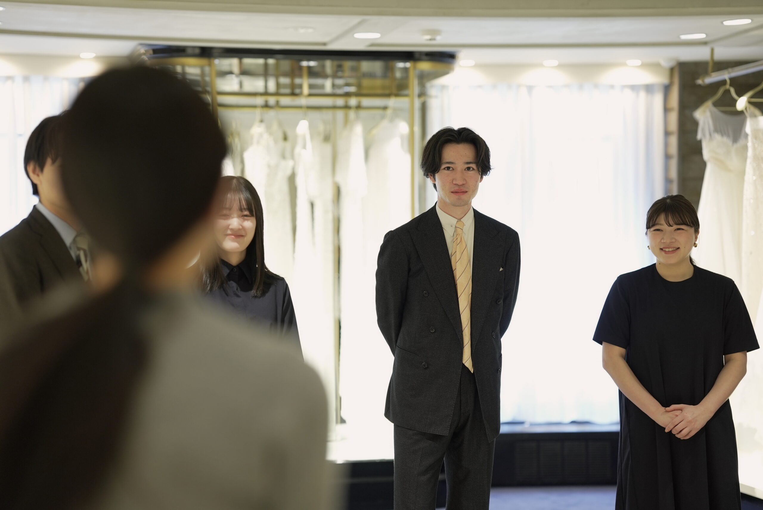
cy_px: 255
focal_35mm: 85
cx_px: 382
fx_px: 1802
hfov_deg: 23.9
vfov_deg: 16.1
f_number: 2.2
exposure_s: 1/100
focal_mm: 85
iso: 640
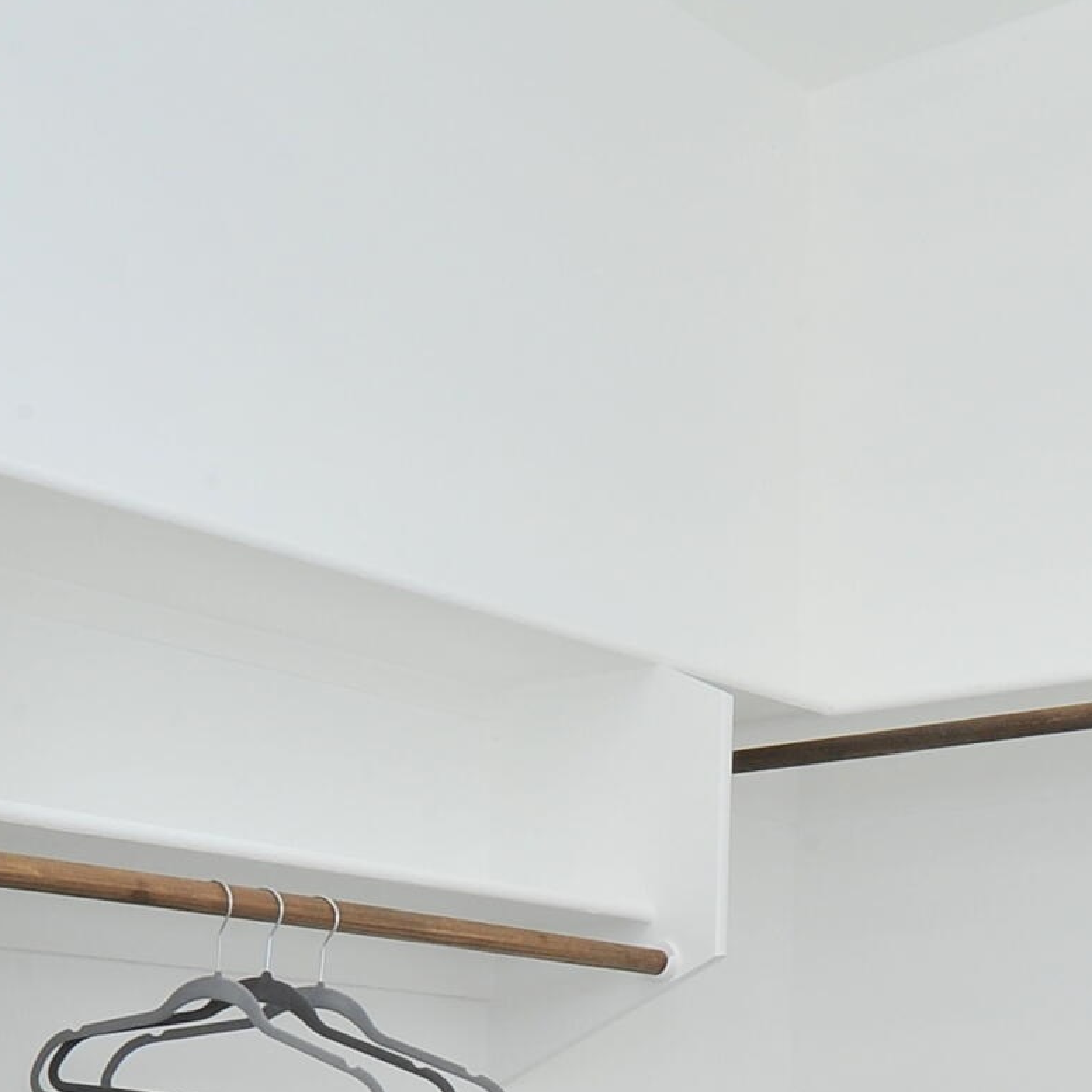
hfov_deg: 28.7
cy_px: 1263
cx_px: 788
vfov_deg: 26.3
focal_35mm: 59
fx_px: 2106
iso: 500
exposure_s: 1/40
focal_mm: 18
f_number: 16
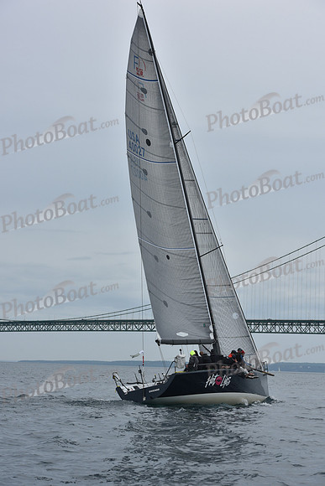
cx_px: 162
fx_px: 947
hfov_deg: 19.5
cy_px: 243
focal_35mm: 70
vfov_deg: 28.8
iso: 250
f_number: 8
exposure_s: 1/800
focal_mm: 70
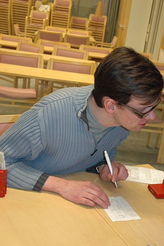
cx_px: 82
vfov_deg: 37.9
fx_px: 360
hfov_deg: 25.7
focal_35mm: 52
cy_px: 123
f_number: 5
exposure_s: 1/80
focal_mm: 35
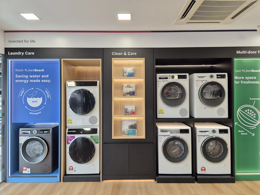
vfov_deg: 58.9
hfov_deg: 73.9
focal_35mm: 23
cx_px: 130
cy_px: 98
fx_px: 173
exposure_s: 1/50
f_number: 1.8
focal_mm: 5.4
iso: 32
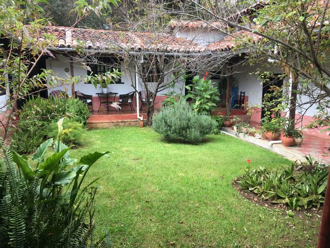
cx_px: 165
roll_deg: -0.3
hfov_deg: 61.7
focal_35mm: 29
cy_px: 124
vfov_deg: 48.2
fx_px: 276
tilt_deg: -8.2
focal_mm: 4.15
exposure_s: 1/308
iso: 25
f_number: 2.2
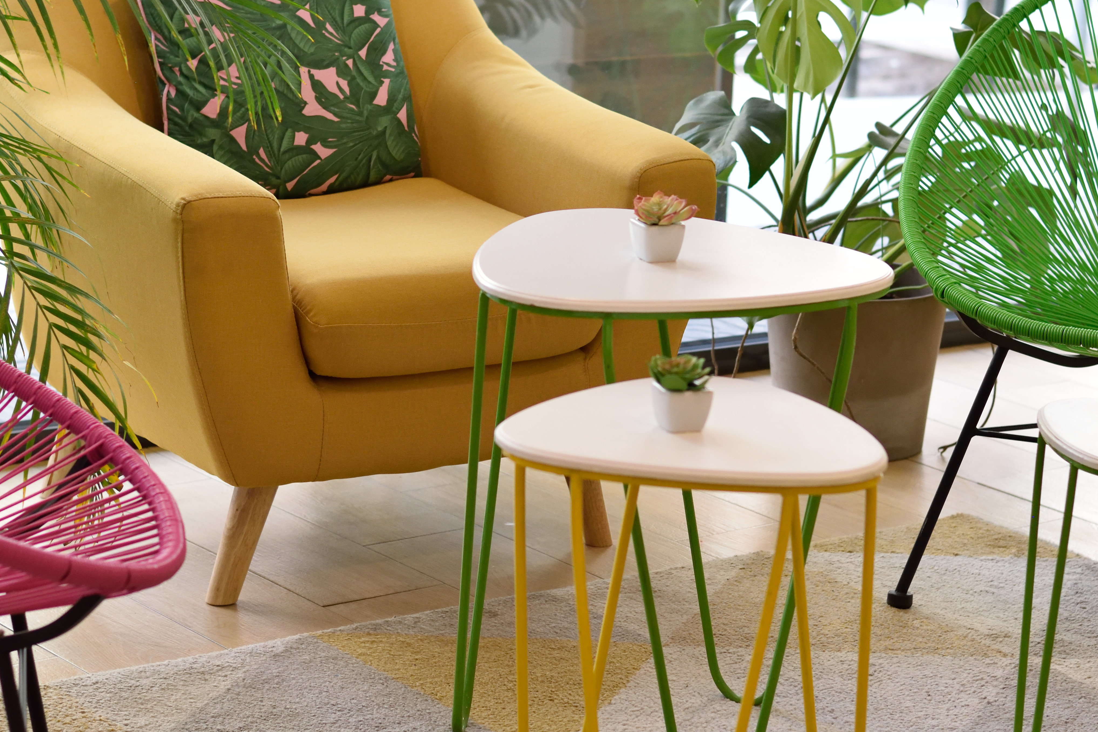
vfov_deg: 12.3
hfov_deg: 18.4
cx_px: 630
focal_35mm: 111
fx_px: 3385
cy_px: 221
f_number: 2.8
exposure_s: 1/400
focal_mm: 50
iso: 800
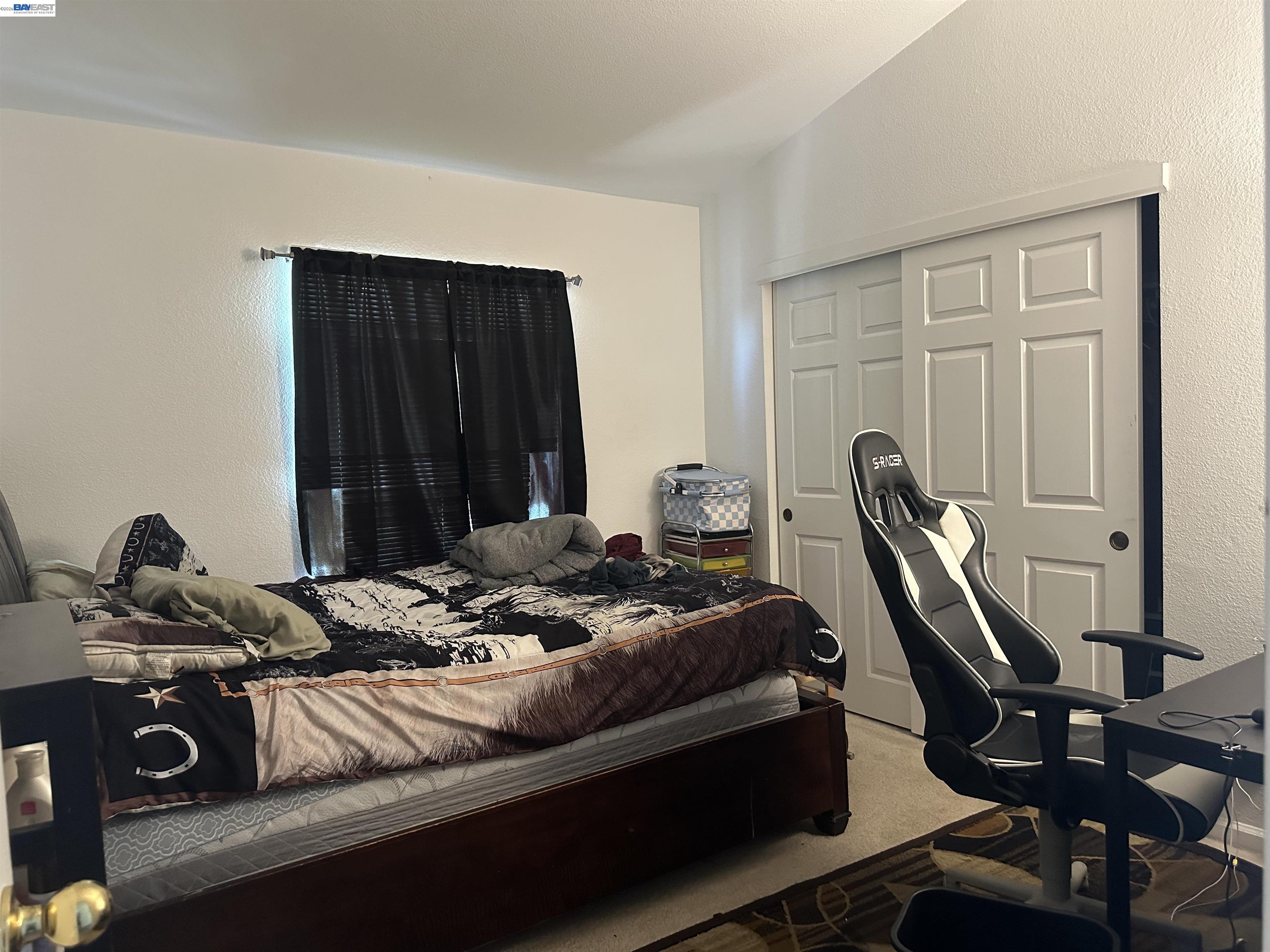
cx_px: 635
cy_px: 476
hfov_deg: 71.6
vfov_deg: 56.8
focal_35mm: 24
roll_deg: +1.1
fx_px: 881
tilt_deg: -3.3
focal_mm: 6.86
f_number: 1.78
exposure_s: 1/40
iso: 640
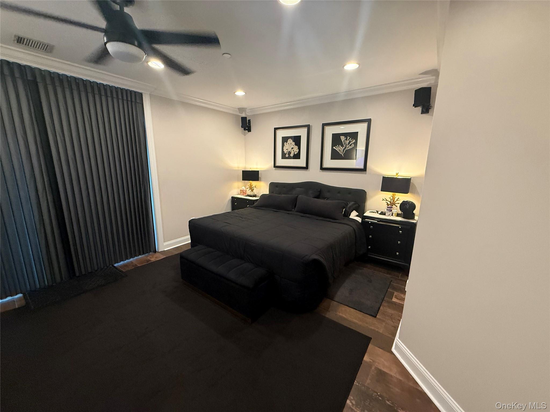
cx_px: 275
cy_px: 206
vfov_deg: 85.7
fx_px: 222
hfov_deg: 102.1
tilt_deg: -9.9
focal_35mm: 14
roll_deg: -1.7
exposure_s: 1/59
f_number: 2.2
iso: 400
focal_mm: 2.22
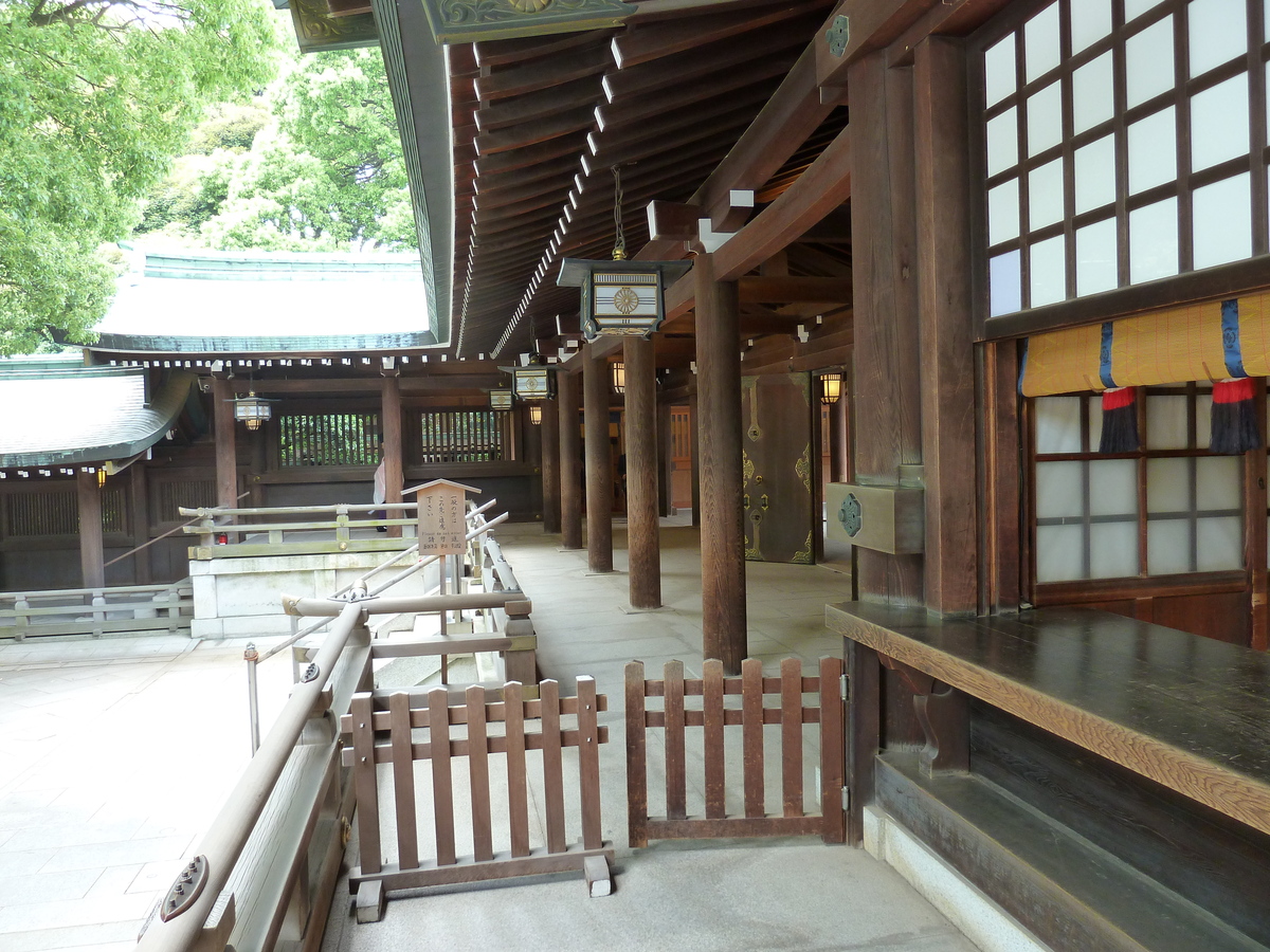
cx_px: 635
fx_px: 917
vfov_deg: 54.9
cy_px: 476
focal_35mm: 25
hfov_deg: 69.4
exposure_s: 1/30
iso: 160
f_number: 3.3
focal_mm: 4.1
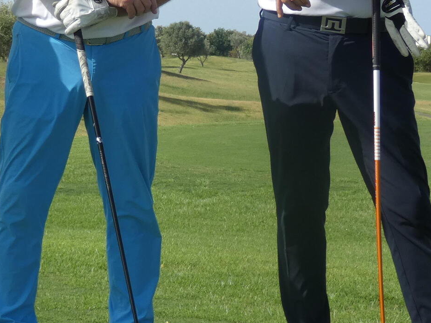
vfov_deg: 13.0
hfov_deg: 16.9
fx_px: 1407
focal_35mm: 113
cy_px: 66
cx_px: -24
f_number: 3.7
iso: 80
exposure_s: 1/800
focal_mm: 7.8
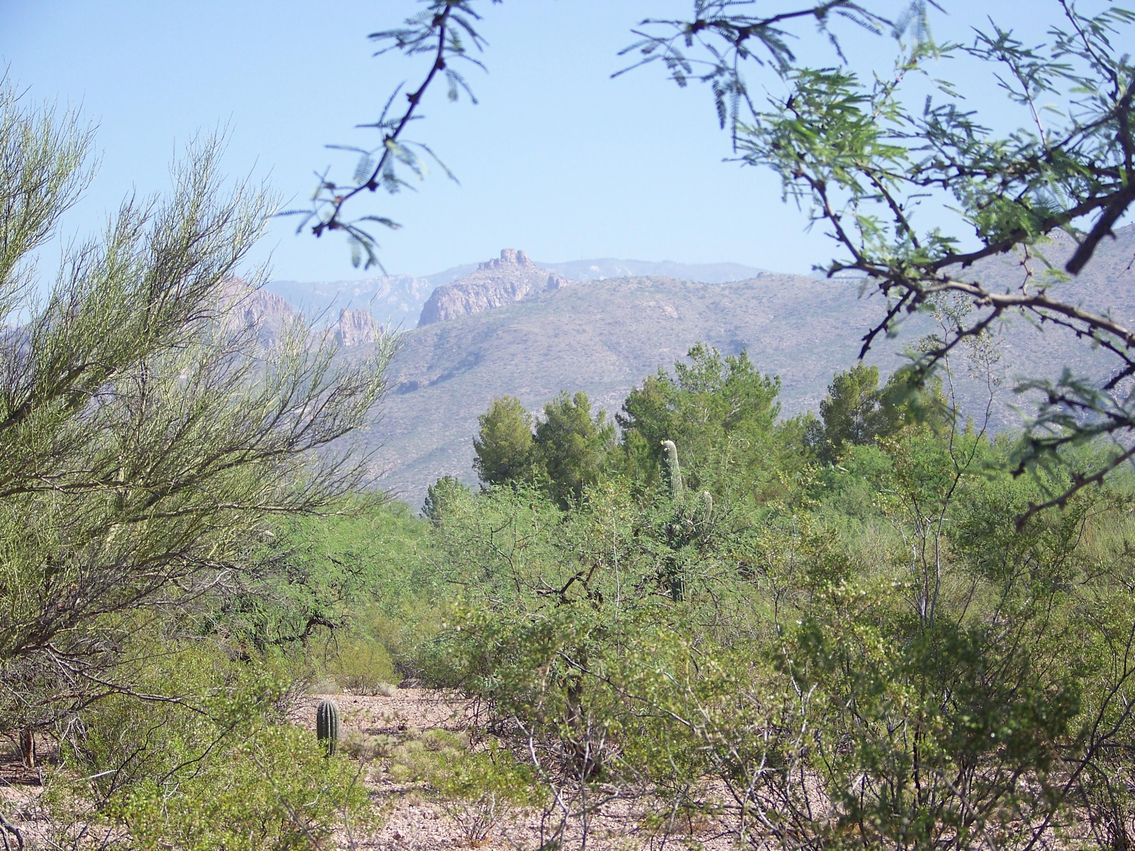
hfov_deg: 18.5
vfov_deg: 14.0
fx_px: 3476
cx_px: 568
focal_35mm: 106
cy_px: 426
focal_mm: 17.6
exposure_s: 1/500
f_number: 3.2
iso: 64
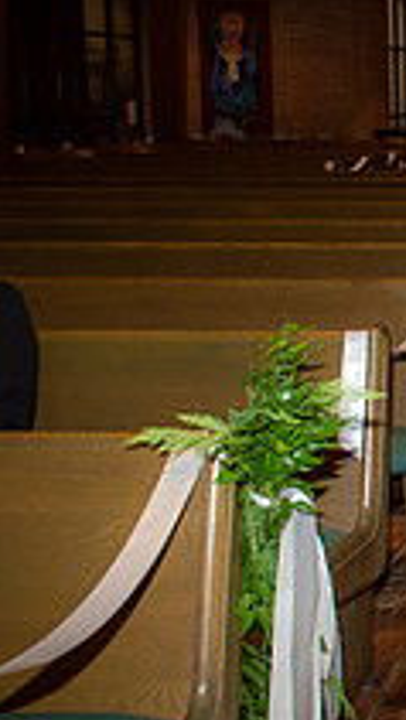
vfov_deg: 30.3
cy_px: 239
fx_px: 1318
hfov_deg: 14.4
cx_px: 822
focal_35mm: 69
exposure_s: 1/160
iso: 1250
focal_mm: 24
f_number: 5.6
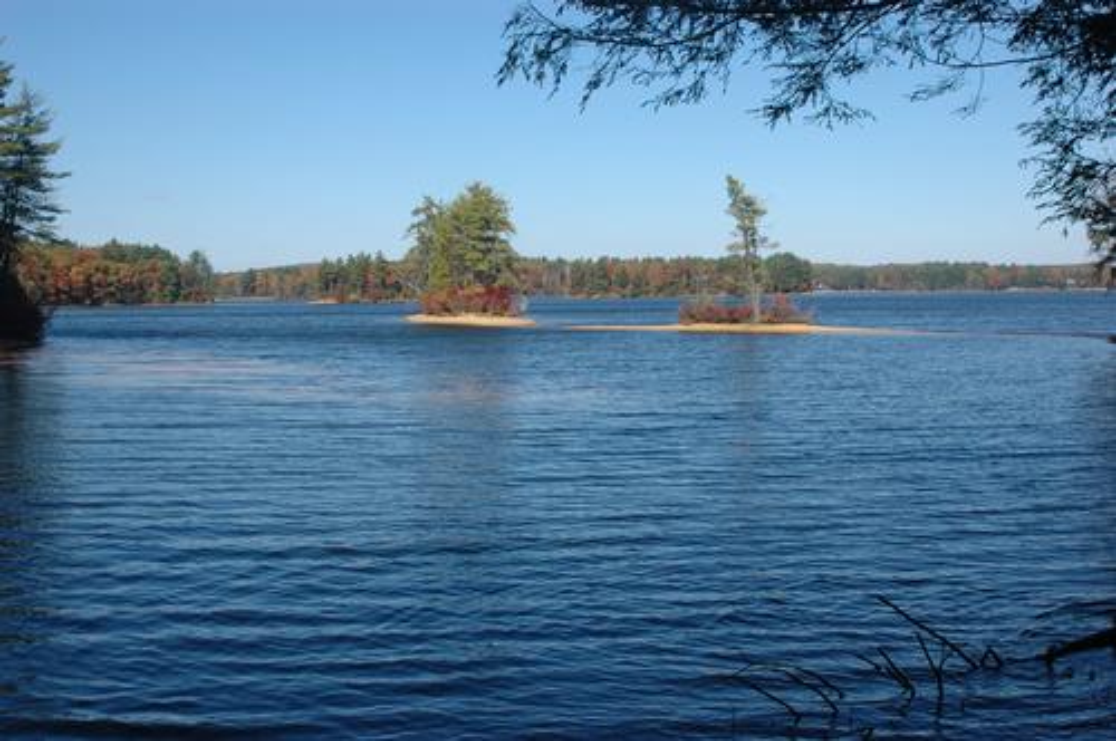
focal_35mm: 42
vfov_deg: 31.8
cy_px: 370
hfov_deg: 46.5
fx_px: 1300
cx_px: 558
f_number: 9
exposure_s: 1/320
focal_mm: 28
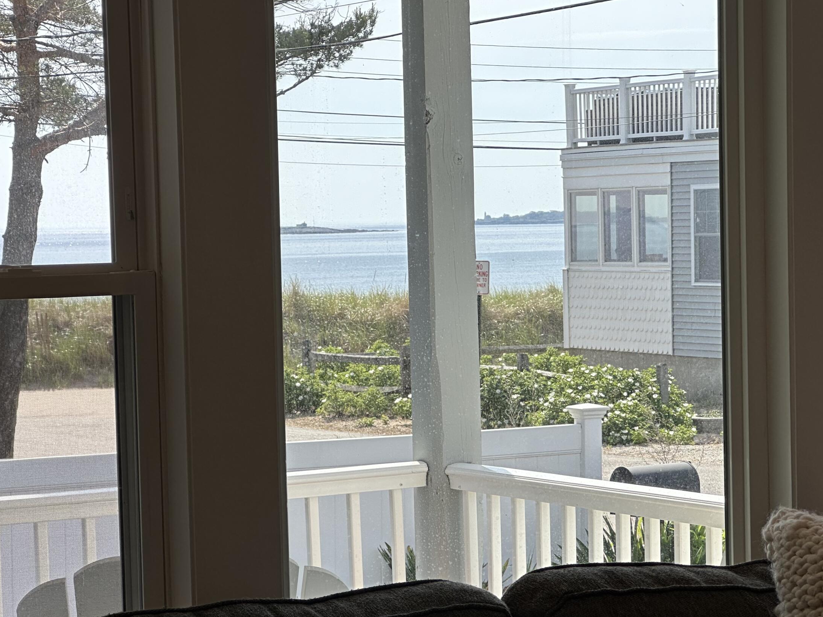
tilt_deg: -3.6
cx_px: 402
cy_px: 411
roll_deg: +1.1
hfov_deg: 18.5
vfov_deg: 13.9
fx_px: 2520
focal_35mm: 106
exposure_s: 1/339
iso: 32
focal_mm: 9
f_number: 2.8
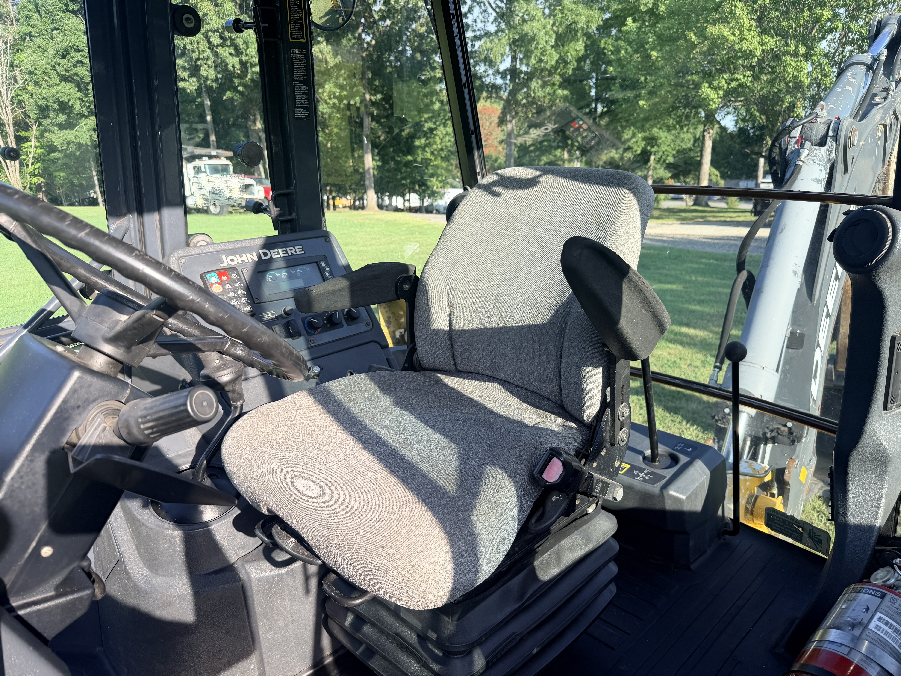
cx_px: 450
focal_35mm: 24
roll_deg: -1.9
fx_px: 625
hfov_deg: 71.6
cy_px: 338
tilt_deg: -14.9
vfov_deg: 56.8
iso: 80
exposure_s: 1/967
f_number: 1.78
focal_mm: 6.76
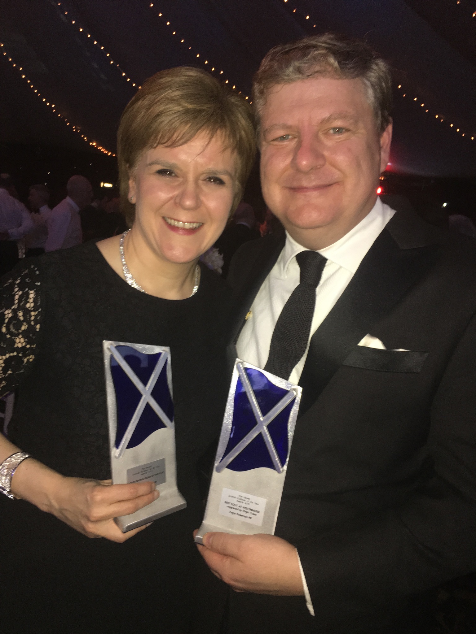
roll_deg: -8.0
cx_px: 238
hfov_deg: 48.2
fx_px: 532
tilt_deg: -9.1
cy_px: 317
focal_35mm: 29
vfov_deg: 61.7
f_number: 2.2
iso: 80
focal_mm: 4.15
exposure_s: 1/17
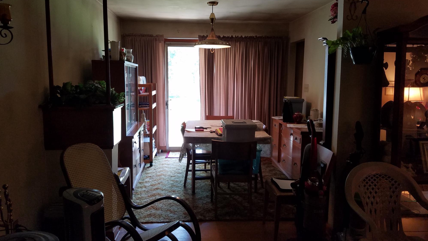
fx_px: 329
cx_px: 216
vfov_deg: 40.1
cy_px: 104
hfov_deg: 66.1
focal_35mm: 29
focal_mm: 4.2
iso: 125
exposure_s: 1/60
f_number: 1.7
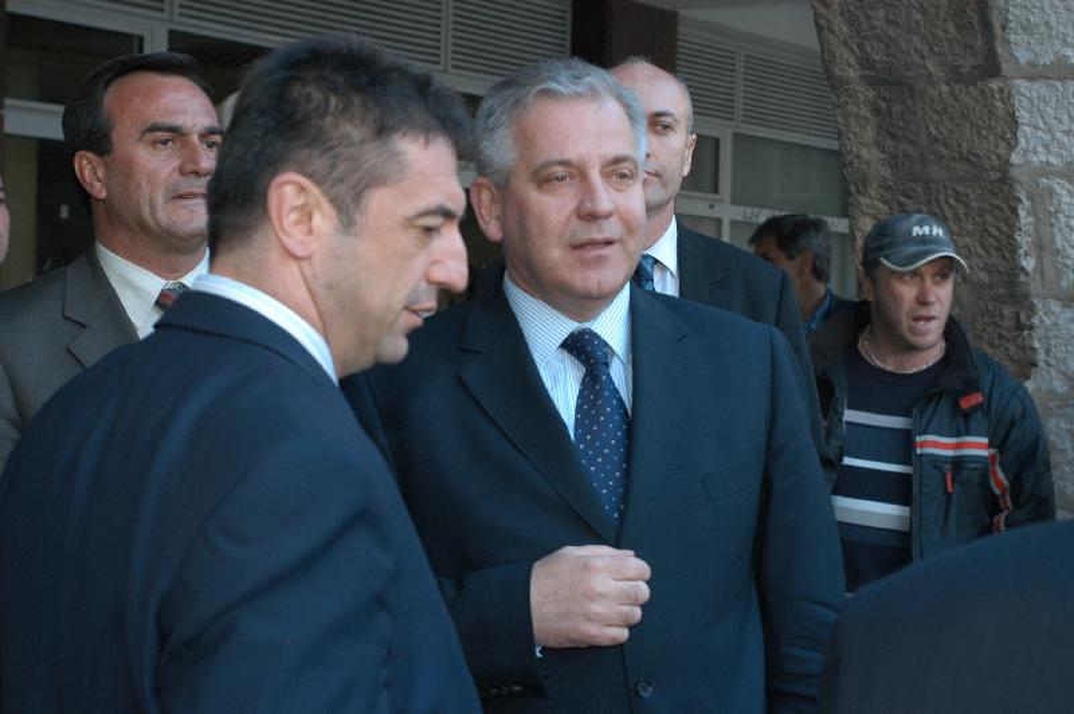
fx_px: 2325
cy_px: 357
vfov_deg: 17.5
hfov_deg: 26.0
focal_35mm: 78
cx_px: 537
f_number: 5.6
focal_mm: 52
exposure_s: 1/60
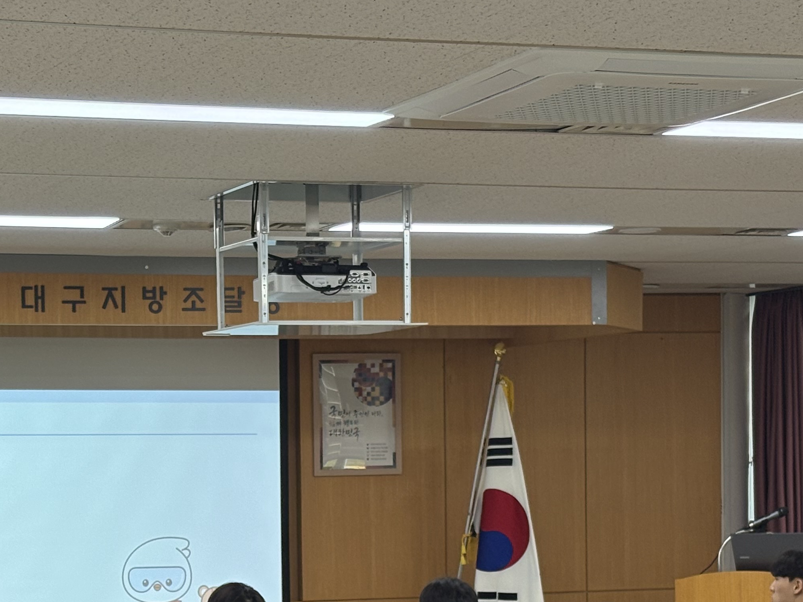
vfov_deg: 14.1
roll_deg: +1.5
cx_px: 207
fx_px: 2413
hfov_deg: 18.8
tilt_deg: -2.0
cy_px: 567
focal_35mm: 104
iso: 40
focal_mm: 5.96
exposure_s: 1/120
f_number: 1.6
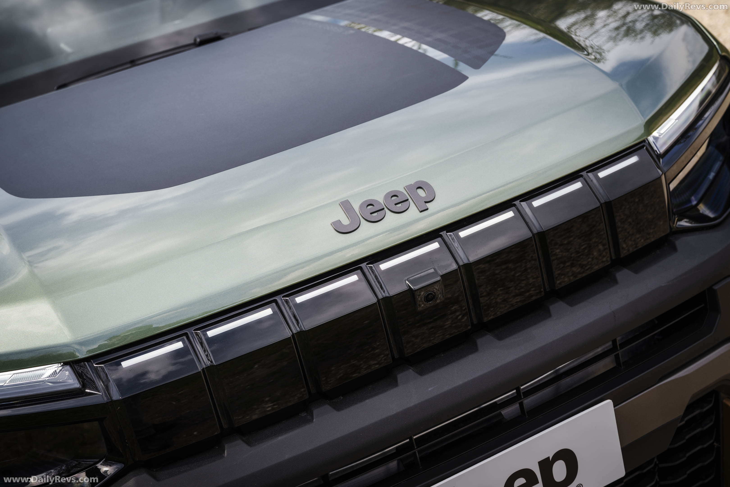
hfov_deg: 37.5
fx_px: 1075
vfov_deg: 25.5
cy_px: 244
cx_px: 365
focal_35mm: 53
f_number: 7.1
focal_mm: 53
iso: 80
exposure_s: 1/160
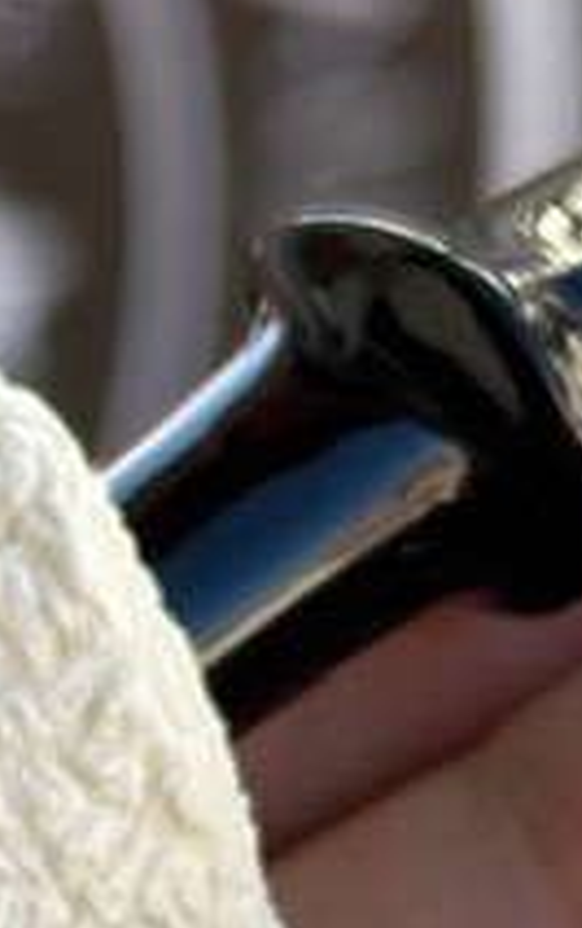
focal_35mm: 307
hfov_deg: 4.2
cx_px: -468
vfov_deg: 6.8
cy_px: 657
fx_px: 7770
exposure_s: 1/601
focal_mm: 6.86
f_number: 1.78
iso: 64
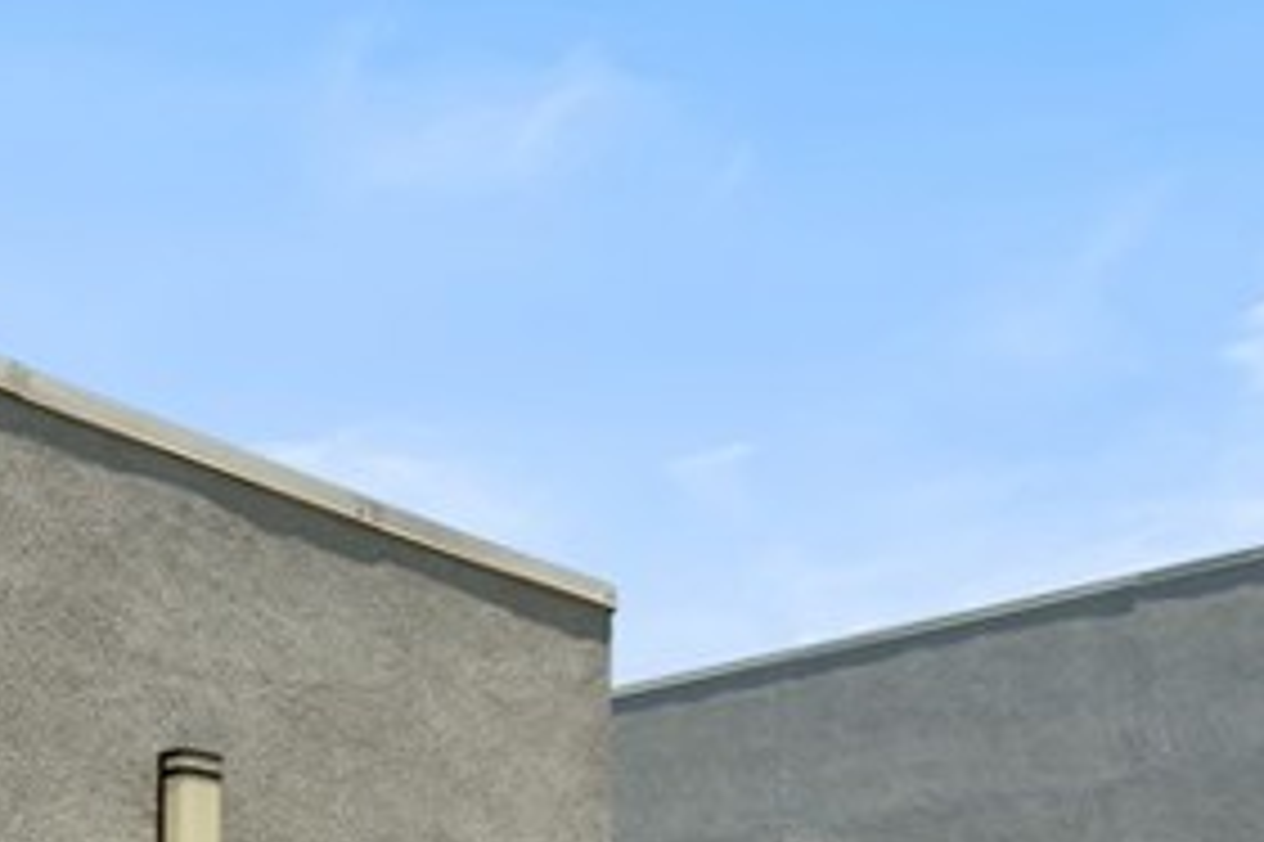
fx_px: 1790
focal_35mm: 51
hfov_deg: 38.6
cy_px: 1173
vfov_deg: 22.7
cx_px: 445
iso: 200
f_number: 13
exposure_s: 1/640
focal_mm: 14
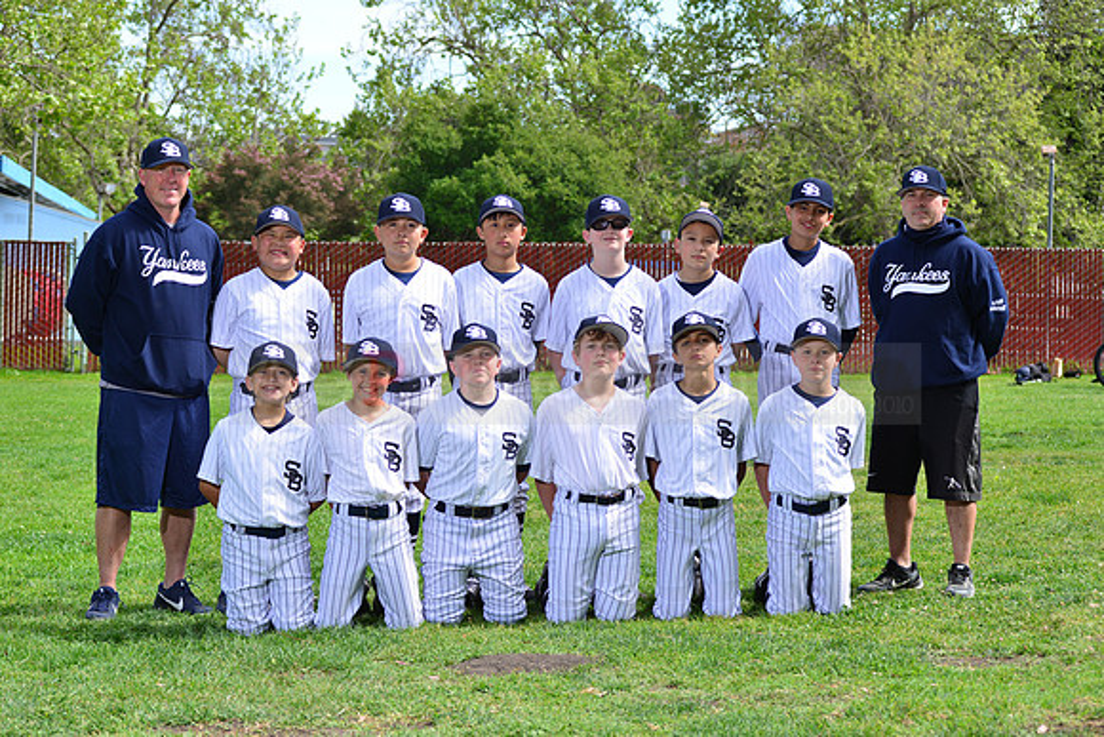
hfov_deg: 25.4
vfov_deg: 17.1
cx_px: 552
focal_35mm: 80
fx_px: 2454
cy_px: 368
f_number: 8
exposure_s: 1/200
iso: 160
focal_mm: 80
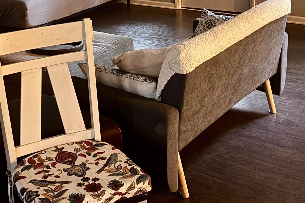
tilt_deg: -10.8
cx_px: 108
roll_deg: +3.1
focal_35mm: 62
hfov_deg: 32.2
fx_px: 525
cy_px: -24
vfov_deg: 20.8
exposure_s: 1/15
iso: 1000
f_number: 1.78
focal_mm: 6.76
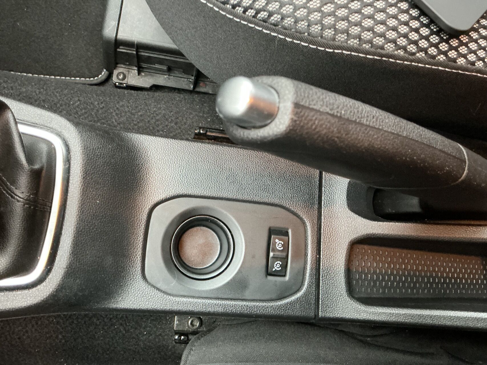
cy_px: 182
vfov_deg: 48.2
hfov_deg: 61.7
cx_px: 244
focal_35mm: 29
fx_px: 408
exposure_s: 1/30
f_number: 1.8
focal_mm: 3
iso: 400
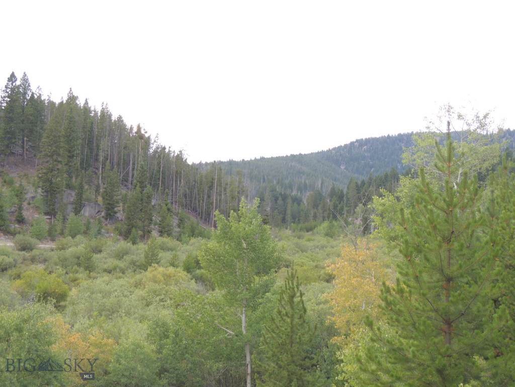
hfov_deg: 38.2
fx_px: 744
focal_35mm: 50
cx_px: 258
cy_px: 194
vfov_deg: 29.1
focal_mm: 8.9
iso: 100
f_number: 3.6
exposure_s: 1/100
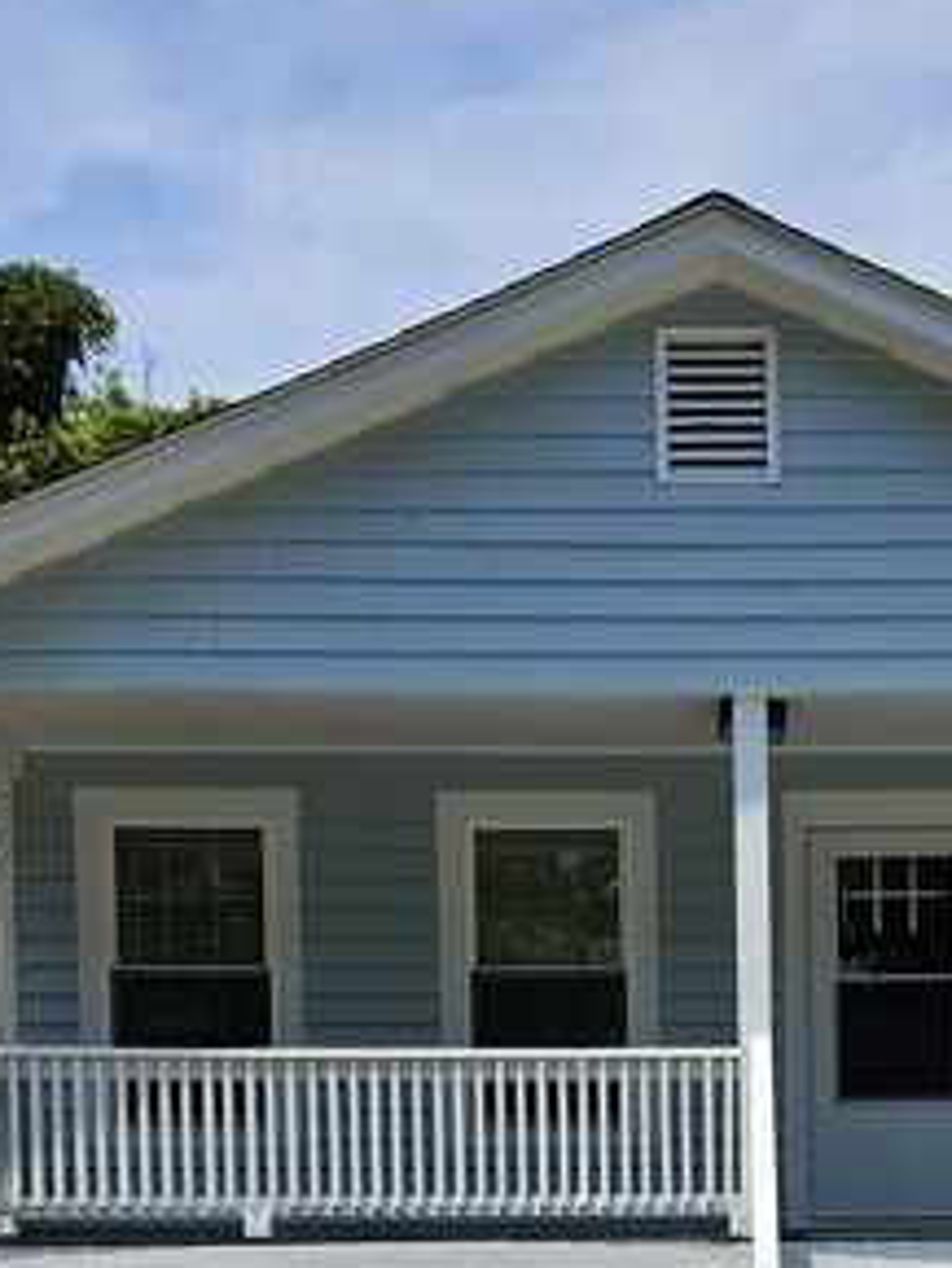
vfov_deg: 32.9
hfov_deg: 26.9
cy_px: 1297
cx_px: 790
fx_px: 1942
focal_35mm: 53
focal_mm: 5.4
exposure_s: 1/2352
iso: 25
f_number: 1.8
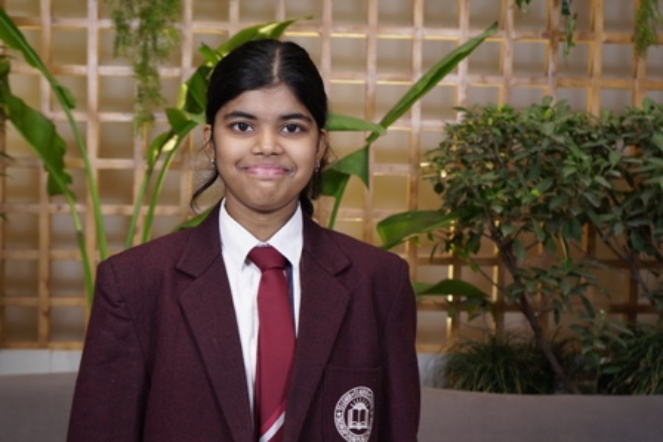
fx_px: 1013
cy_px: 221
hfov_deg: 36.2
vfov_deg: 24.6
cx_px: 332
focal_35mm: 55
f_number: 4
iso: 320
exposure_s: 1/80
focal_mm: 37
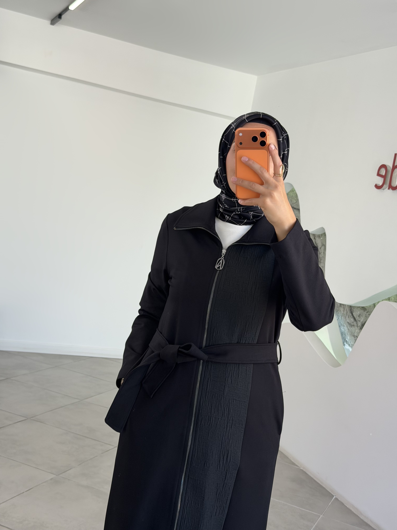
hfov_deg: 30.3
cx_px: 198
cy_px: 265
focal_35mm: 48
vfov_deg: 39.7
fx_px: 734
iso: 50
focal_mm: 6.76
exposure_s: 1/164
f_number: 1.78
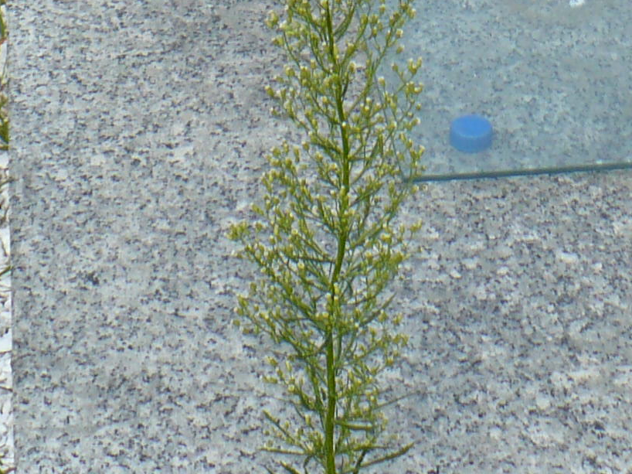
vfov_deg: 10.1
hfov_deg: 14.1
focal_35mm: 139
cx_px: 508
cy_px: -380
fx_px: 2537
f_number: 2.8
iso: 100
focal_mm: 6.1
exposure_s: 1/1000
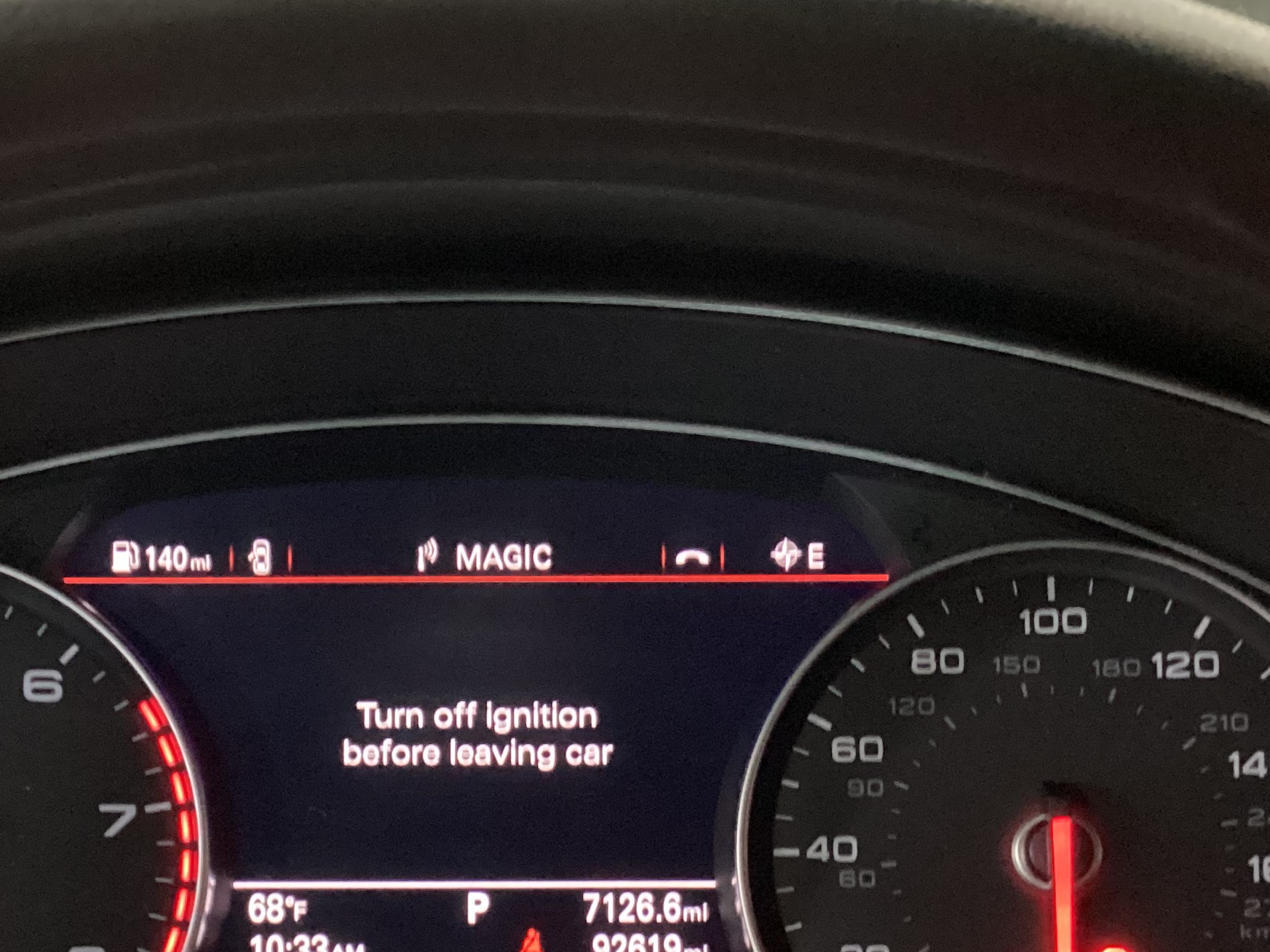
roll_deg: -0.7
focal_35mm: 58
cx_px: 483
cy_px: 772
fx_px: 2127
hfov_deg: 33.1
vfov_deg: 24.8
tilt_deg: -20.7
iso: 640
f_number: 2.4
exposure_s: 1/17
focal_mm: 3.3
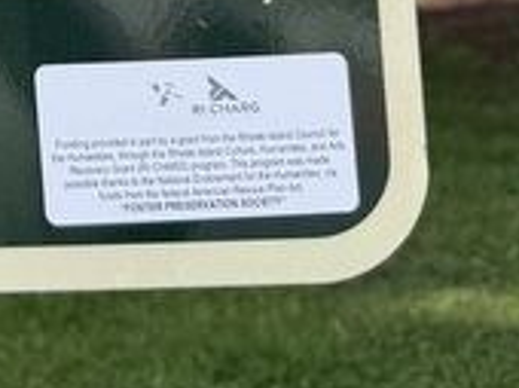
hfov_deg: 15.4
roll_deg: +1.9
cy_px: -388
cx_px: -372
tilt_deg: +12.1
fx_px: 1692
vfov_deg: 11.7
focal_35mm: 113
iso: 100
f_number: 1.78
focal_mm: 6.76
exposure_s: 1/1271
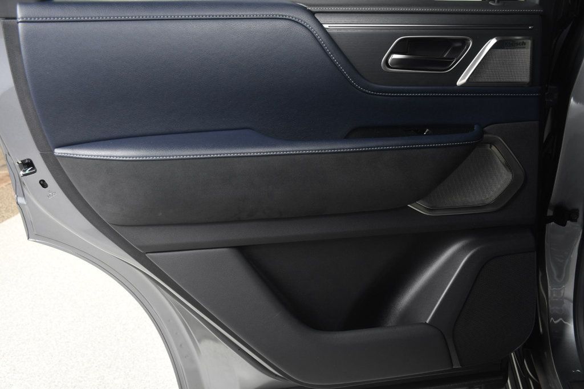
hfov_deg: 57.2
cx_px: 292
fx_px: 535
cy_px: 194
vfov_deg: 39.9
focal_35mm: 33
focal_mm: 22
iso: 100
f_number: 4.5
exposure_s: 1/160
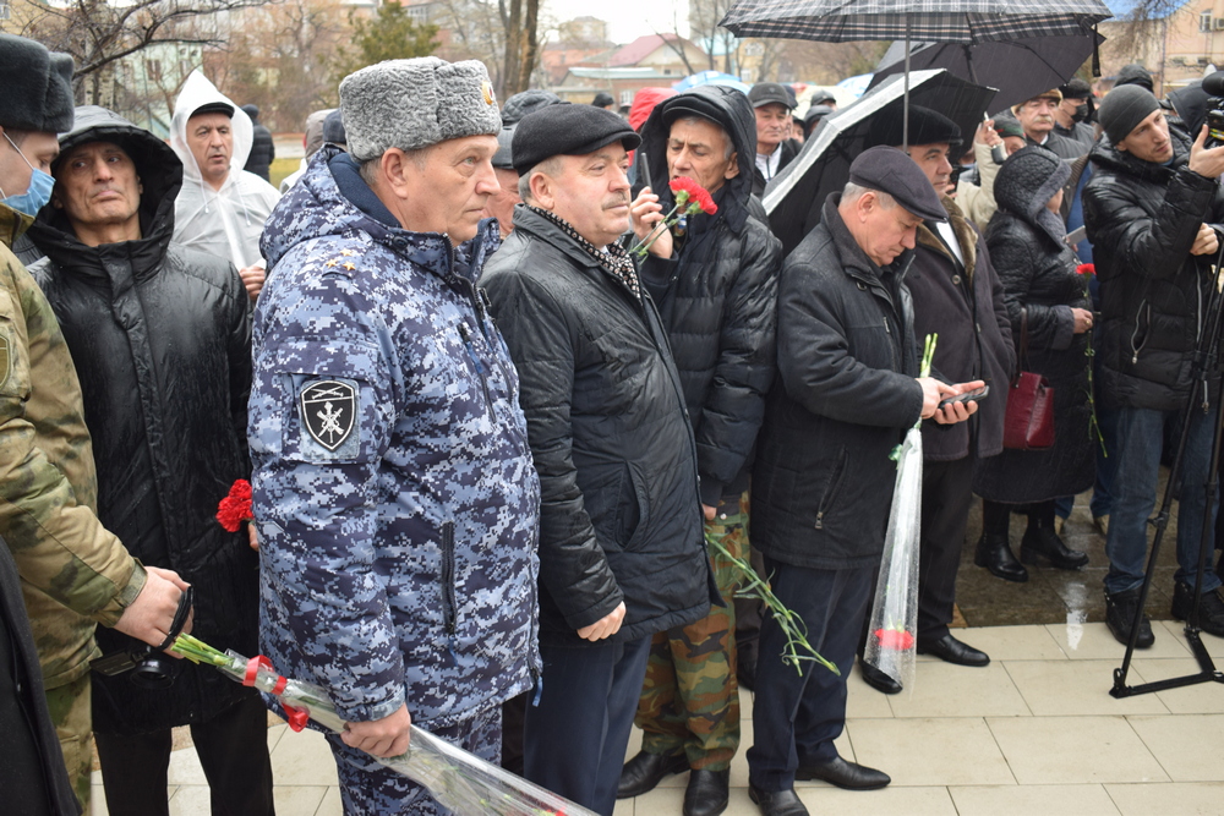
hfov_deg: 51.3
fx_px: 1275
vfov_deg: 35.5
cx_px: 612
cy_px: 408
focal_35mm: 38
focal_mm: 25
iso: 400
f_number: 4
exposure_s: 1/60
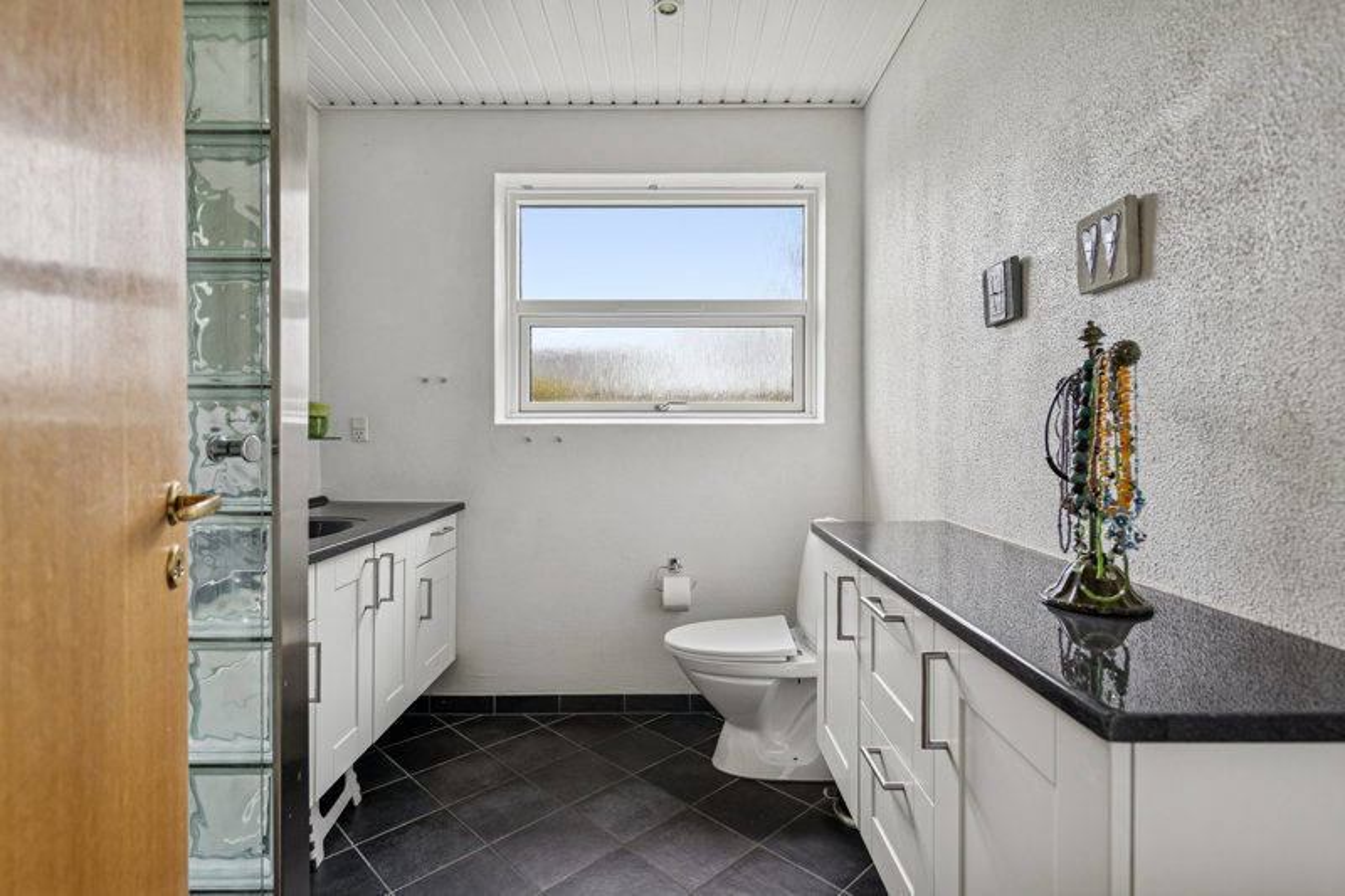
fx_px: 635
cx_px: 672
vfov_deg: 70.4
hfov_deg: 93.3
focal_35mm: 17
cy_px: 448
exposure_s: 1/15
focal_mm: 17
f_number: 4
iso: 400
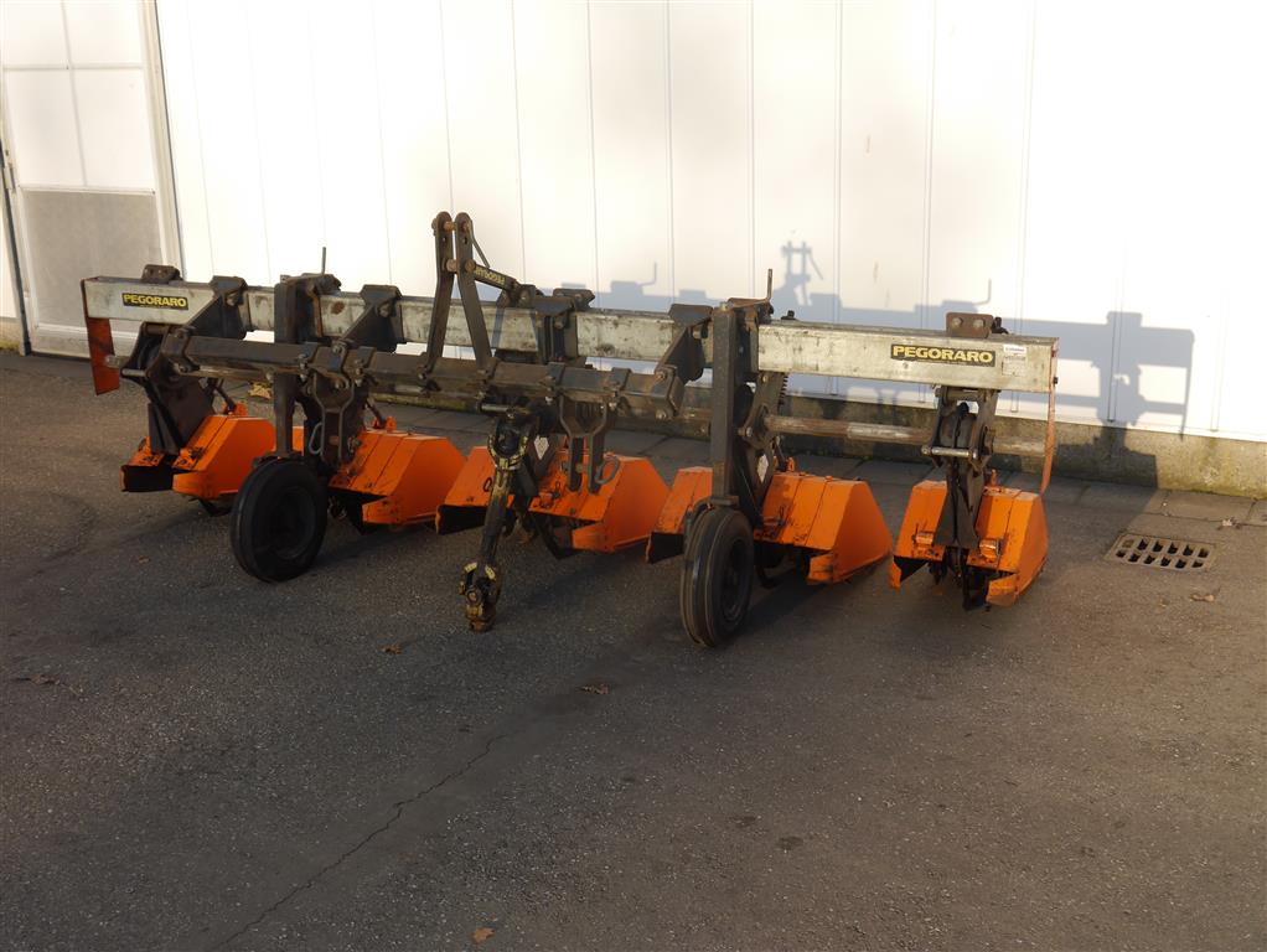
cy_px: 476
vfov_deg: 34.4
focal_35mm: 42
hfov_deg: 44.8
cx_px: 634
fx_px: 1538
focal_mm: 21
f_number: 6.3
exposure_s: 1/200
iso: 160
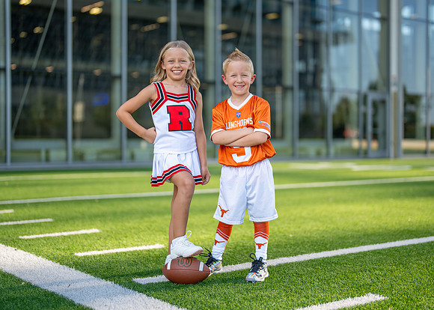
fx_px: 694
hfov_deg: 34.7
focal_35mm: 56
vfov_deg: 25.2
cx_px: 224
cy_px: 145
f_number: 1.2
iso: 100
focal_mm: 50
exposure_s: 1/2500
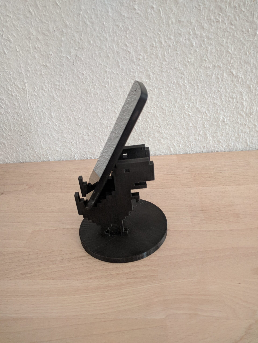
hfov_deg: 53.1
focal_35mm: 26
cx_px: 129
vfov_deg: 67.3
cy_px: 172
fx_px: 258
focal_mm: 4.67
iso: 391
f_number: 2
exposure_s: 1/80.2
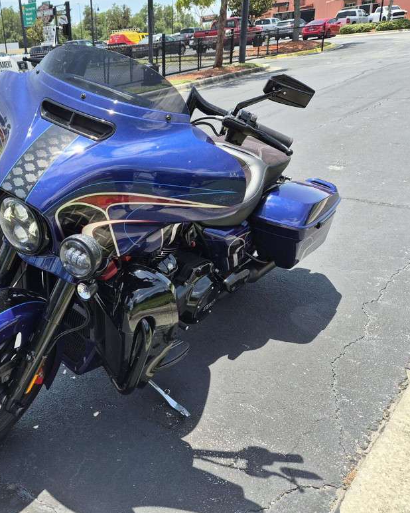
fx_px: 470
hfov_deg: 44.2
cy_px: 250
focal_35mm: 31
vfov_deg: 57.2
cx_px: 68
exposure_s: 1/2728
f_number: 1.8
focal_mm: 5.4
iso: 80
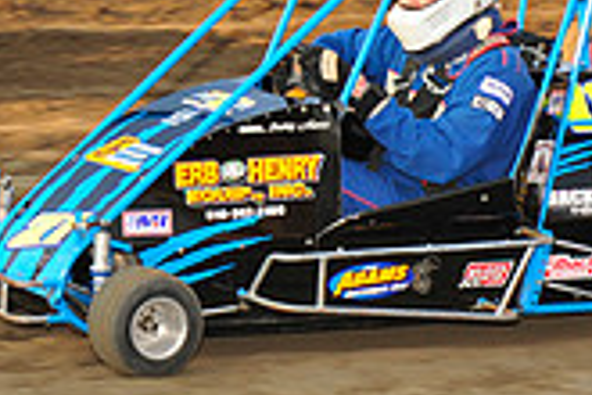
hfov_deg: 5.5
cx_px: -377
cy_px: -83
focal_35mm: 370
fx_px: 6084
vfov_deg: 3.7
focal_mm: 105
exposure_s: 1/320
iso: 640
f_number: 8
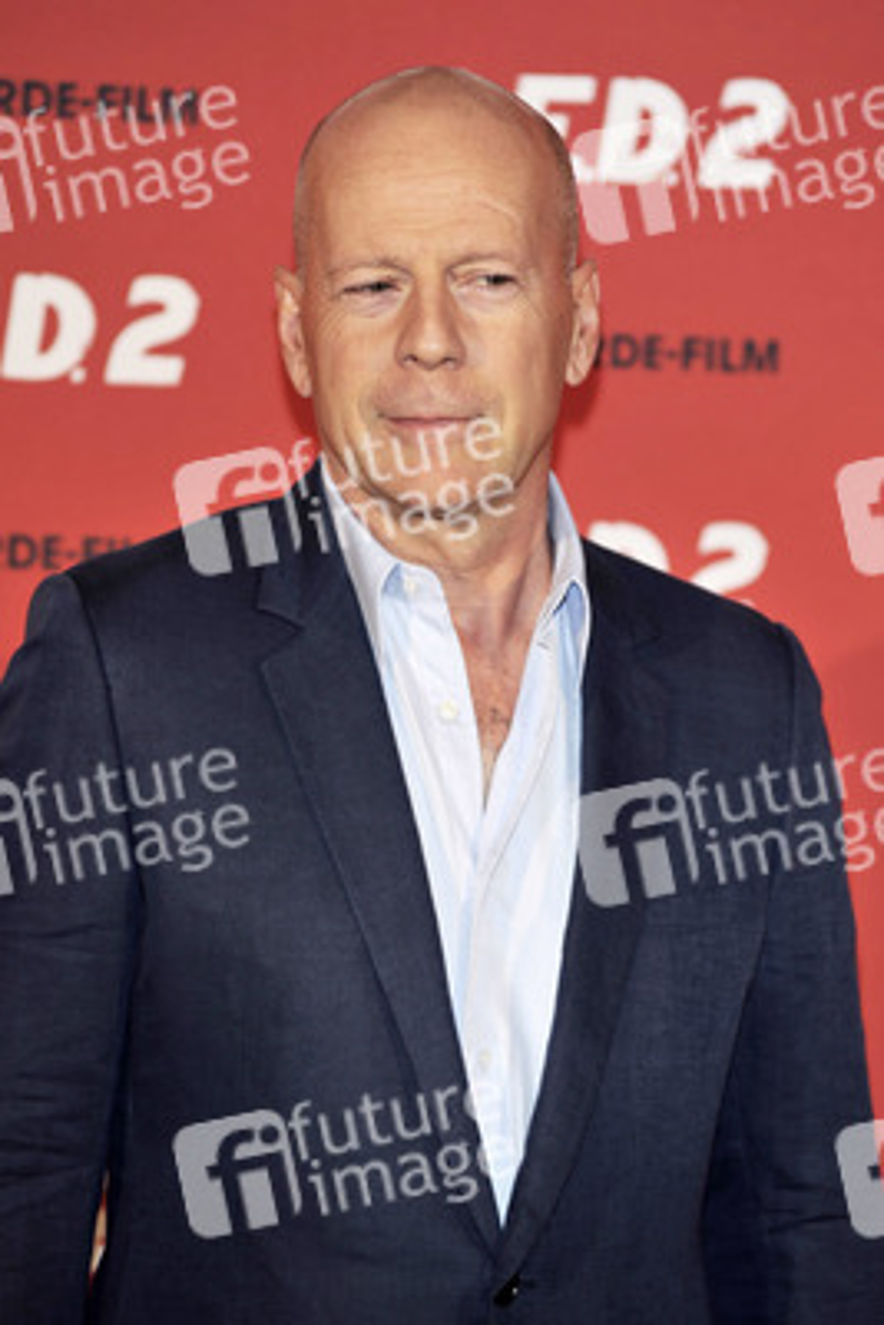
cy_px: 662
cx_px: 442
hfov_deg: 9.5
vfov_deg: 14.1
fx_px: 5336
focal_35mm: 145
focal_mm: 145
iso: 400
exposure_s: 1/250
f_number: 4
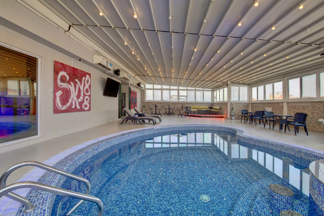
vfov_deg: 81.2
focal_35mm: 14
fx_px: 126
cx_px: 162
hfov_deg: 104.3
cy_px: 108
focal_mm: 14
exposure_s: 1/1.67
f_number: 8
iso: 100
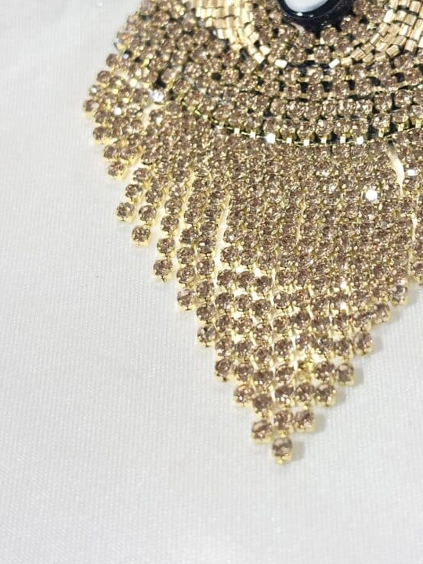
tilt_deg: -39.8
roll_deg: +8.7
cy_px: 184
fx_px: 1206
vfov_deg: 26.2
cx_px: 293
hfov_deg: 19.8
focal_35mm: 74
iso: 32
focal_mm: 5.96
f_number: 1.6
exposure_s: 1/171
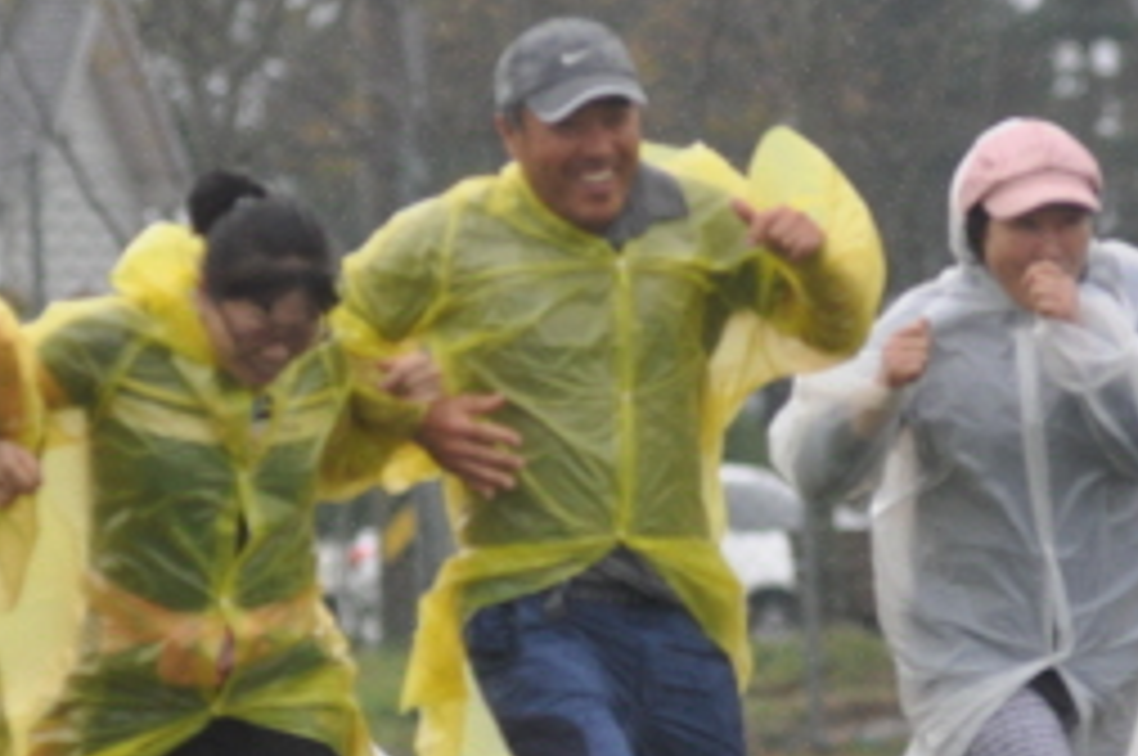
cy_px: 547
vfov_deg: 1.8
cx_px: 612
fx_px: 23962
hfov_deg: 2.7
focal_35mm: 759
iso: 800
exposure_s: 1/1000
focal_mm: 200
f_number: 4
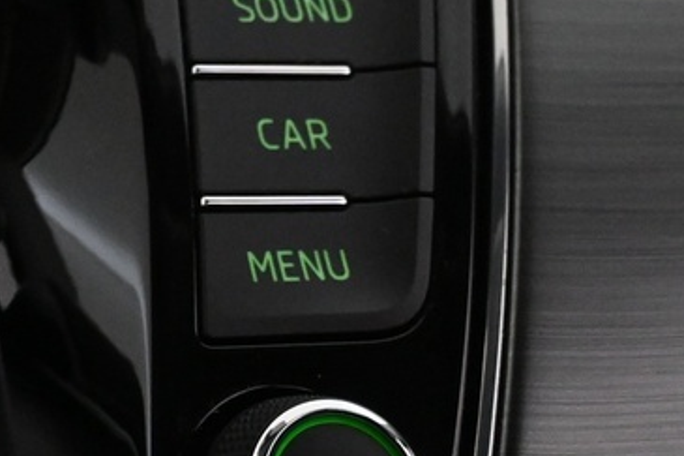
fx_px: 3102
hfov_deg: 11.4
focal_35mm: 163
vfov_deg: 8.4
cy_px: 193
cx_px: -663
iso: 3200
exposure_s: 1/40
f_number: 4.2
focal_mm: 24.5
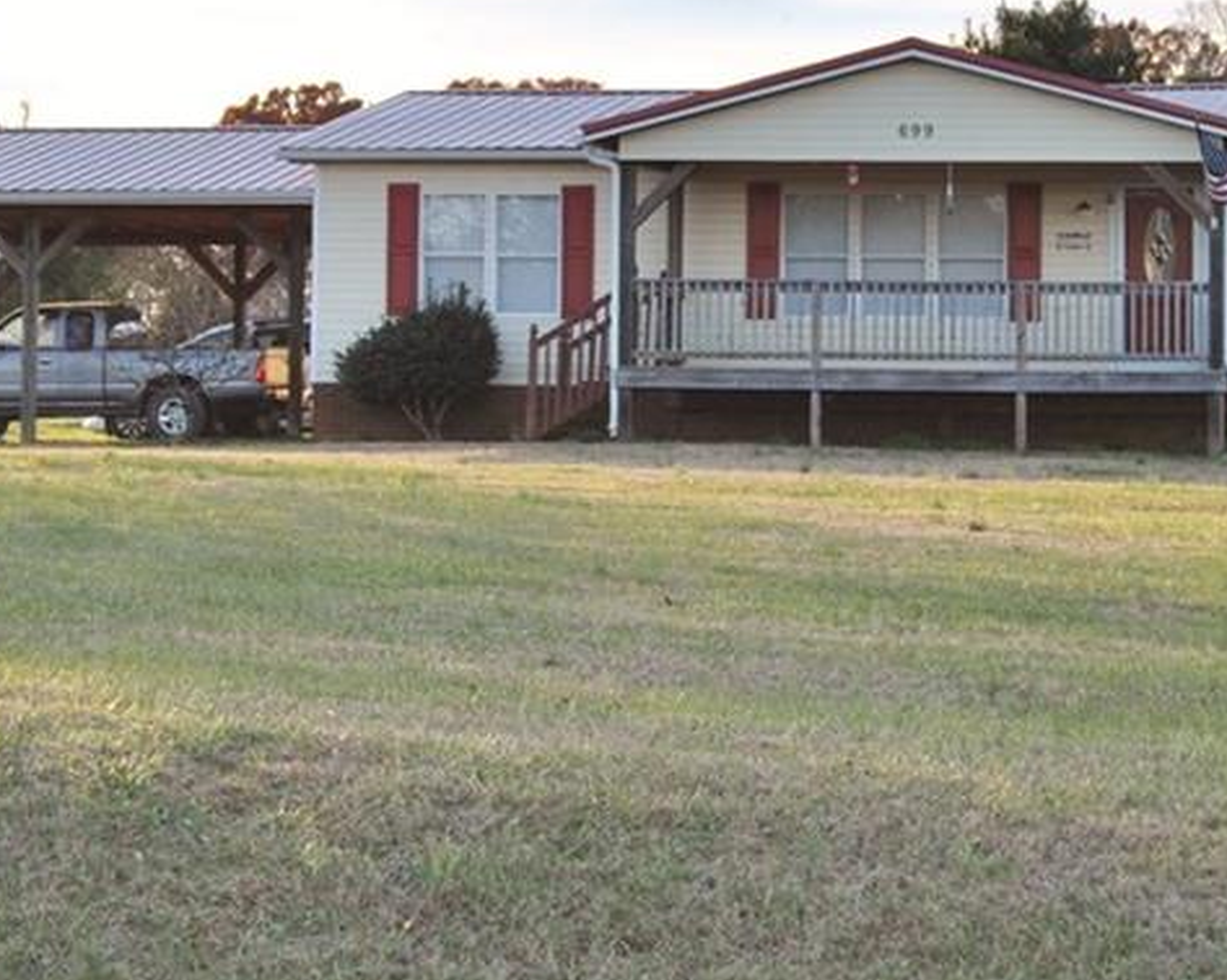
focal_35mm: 116
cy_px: 148
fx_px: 4211
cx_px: 589
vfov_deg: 13.2
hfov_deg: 16.6
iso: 100
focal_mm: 38
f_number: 5.6
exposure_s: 1/200
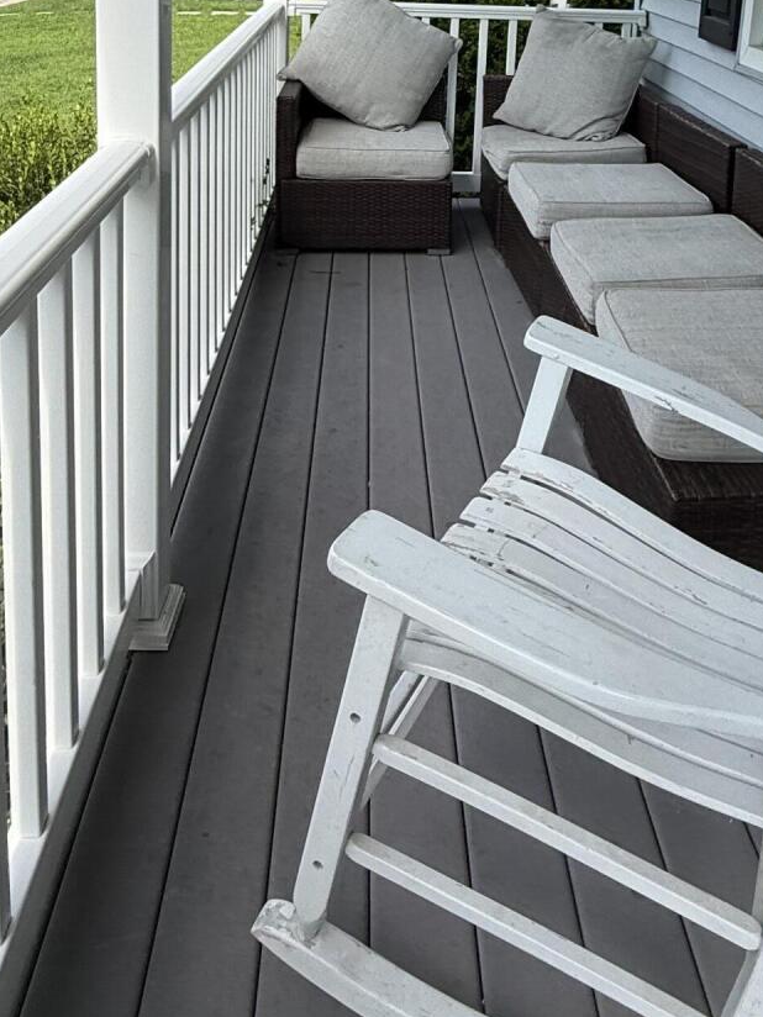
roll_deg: -3.6
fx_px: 999
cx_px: 482
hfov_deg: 41.5
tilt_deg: -9.1
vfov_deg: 48.3
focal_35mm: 34
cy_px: 102
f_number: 2.2
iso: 64
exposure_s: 1/901
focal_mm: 2.22
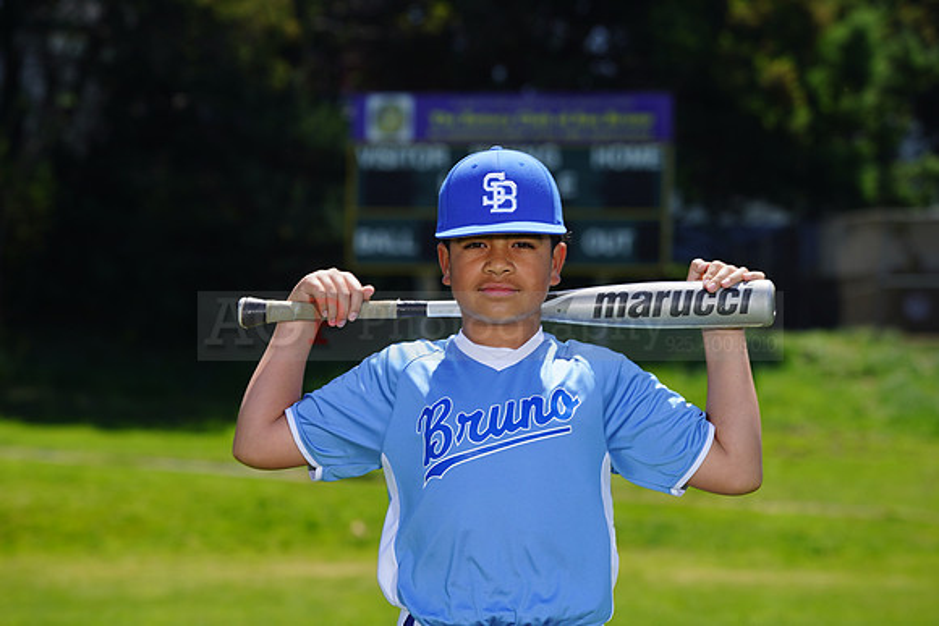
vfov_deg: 6.9
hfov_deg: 10.3
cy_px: 313
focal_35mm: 200
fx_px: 5218
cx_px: 470
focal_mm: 200
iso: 100
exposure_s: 1/250
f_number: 8
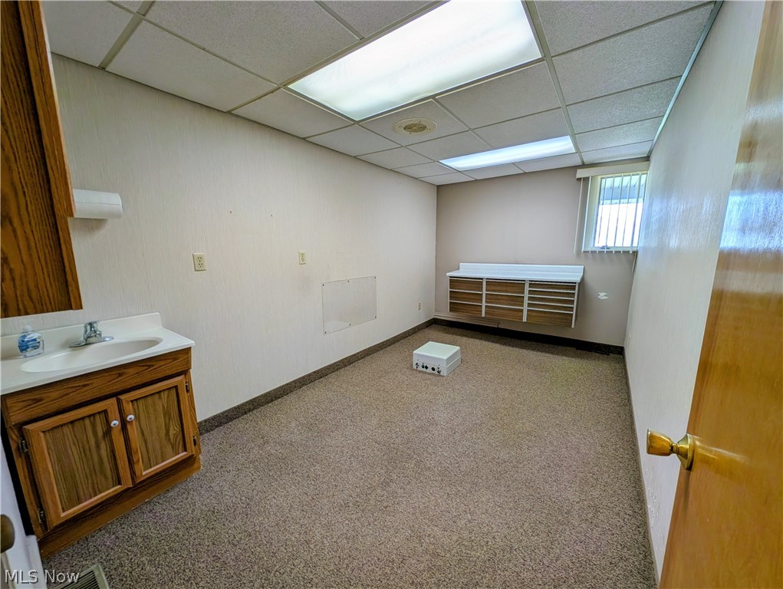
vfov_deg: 94.6
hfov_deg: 110.5
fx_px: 272
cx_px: 392
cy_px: 294
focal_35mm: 12
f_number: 1.95
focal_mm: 2.23
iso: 36
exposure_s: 1/75.5
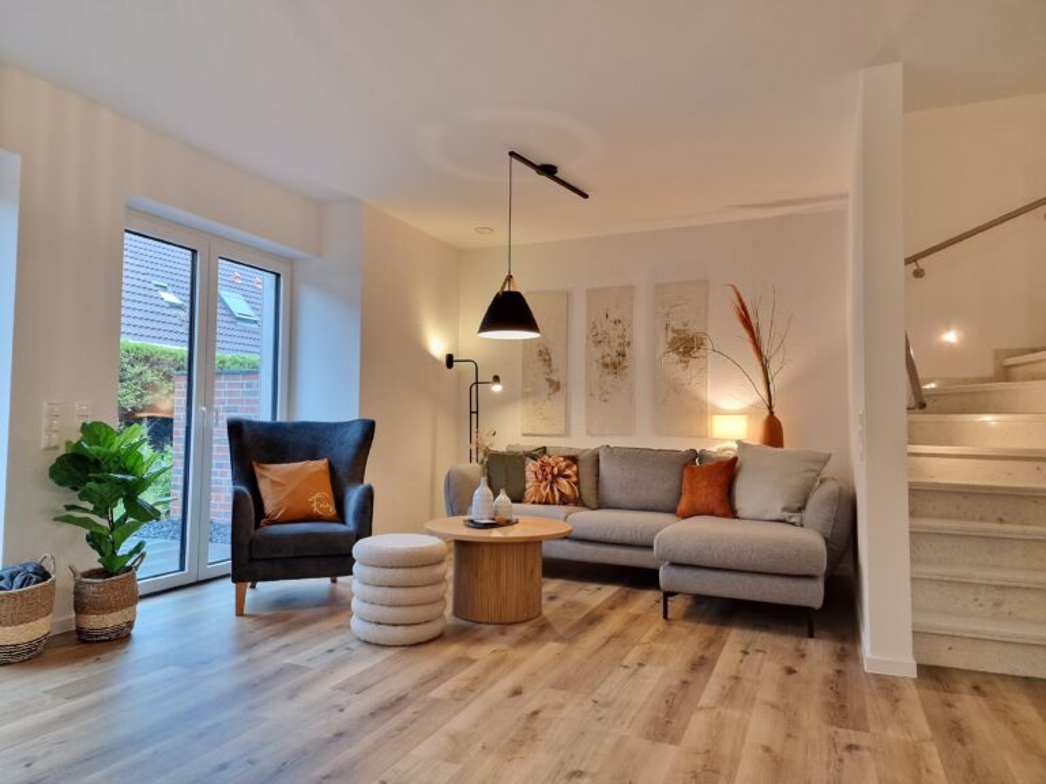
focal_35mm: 23
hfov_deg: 73.9
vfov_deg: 58.9
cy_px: 392
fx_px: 695
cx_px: 523
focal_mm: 6.4
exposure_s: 1/100
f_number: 1.8
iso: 1000
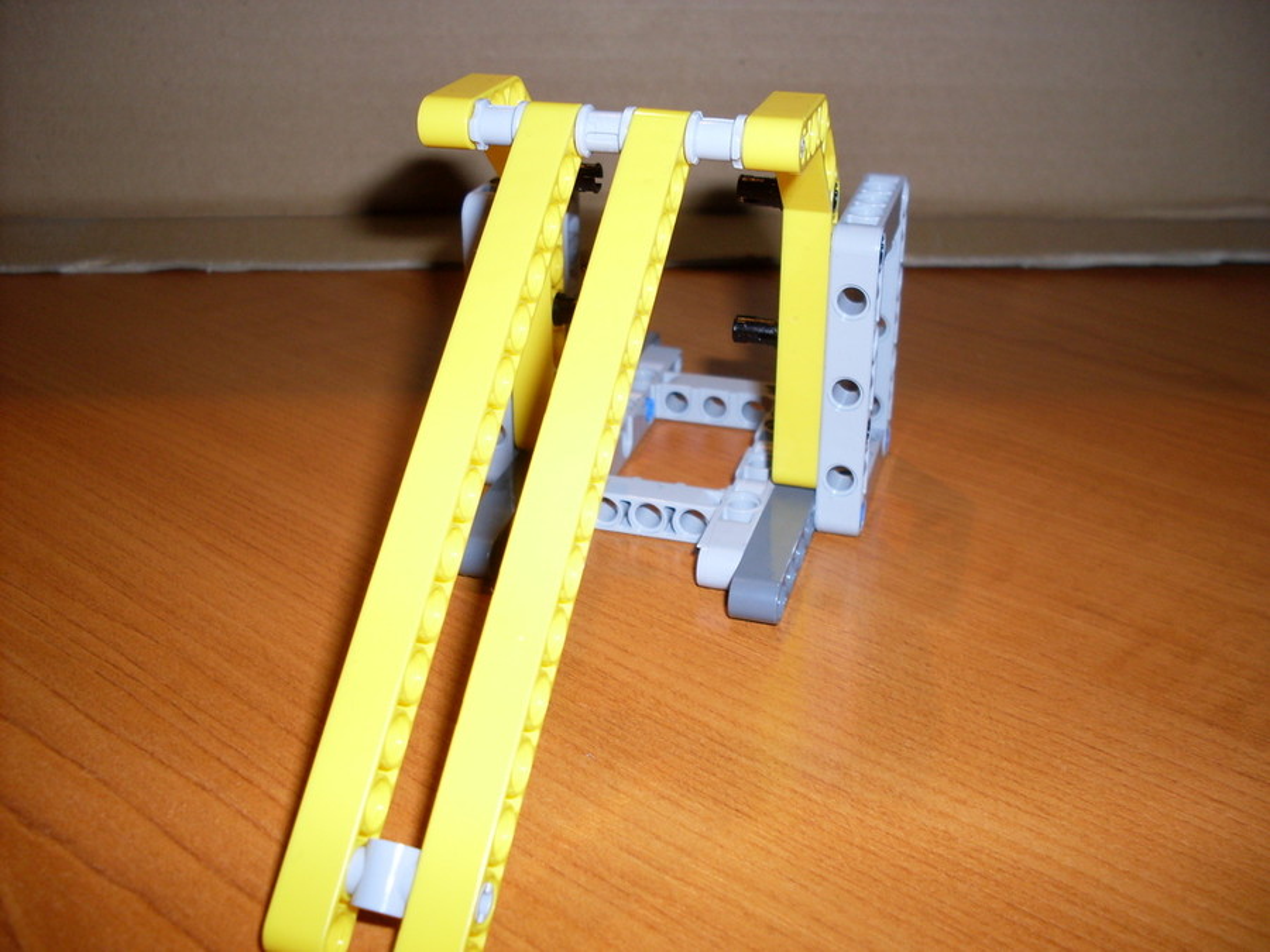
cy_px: 476
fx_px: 1394
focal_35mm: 38
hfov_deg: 49.0
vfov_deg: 37.7
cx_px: 635
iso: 100
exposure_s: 1/45
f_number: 2.8
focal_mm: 6.3
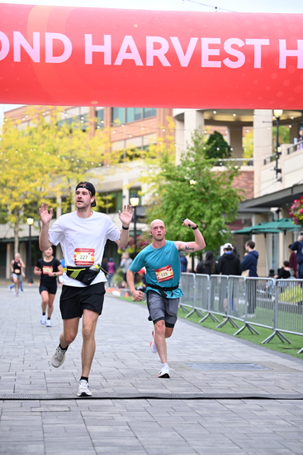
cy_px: 228
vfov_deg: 22.9
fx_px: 1123
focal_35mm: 89
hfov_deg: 15.4
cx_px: 152
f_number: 2.8
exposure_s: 1/1600
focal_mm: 89
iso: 1000
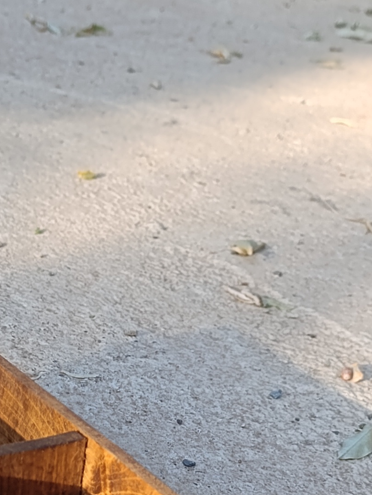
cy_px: 367
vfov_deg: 22.3
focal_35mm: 87
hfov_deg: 16.9
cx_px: 81
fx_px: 1244
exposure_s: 1/119
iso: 50
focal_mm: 6.14
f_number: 1.65
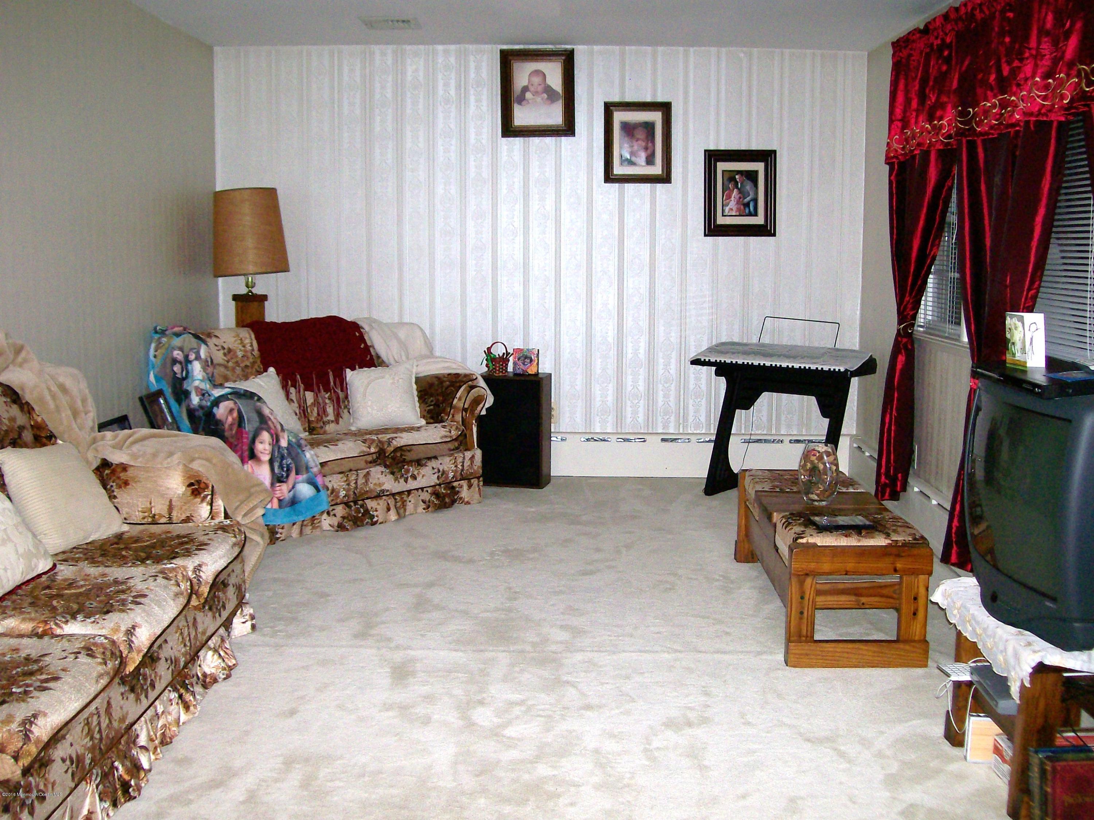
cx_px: 547
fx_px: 1138
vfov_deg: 39.7
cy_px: 410
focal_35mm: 36
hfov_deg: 51.4
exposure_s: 1/64
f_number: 2.7
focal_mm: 6
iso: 140
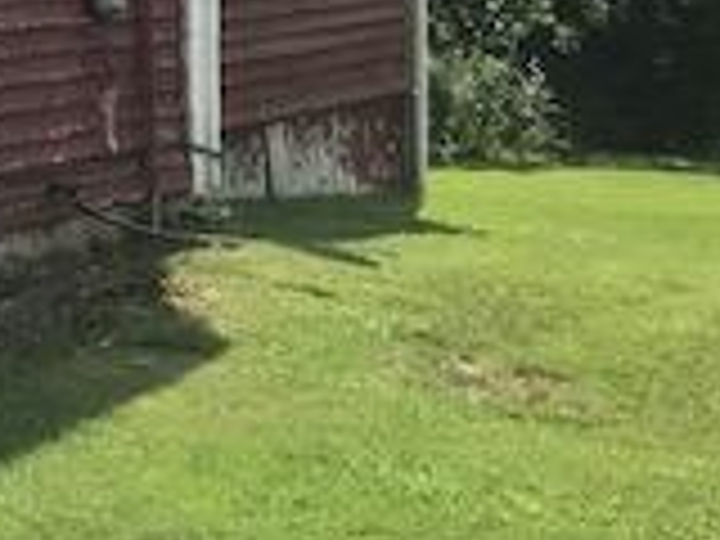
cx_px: -608
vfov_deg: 12.7
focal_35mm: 112
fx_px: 2330
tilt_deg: +0.2
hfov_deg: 15.1
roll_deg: -0.4
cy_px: -230
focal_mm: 3.99
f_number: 1.8
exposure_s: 1/1996
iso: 20
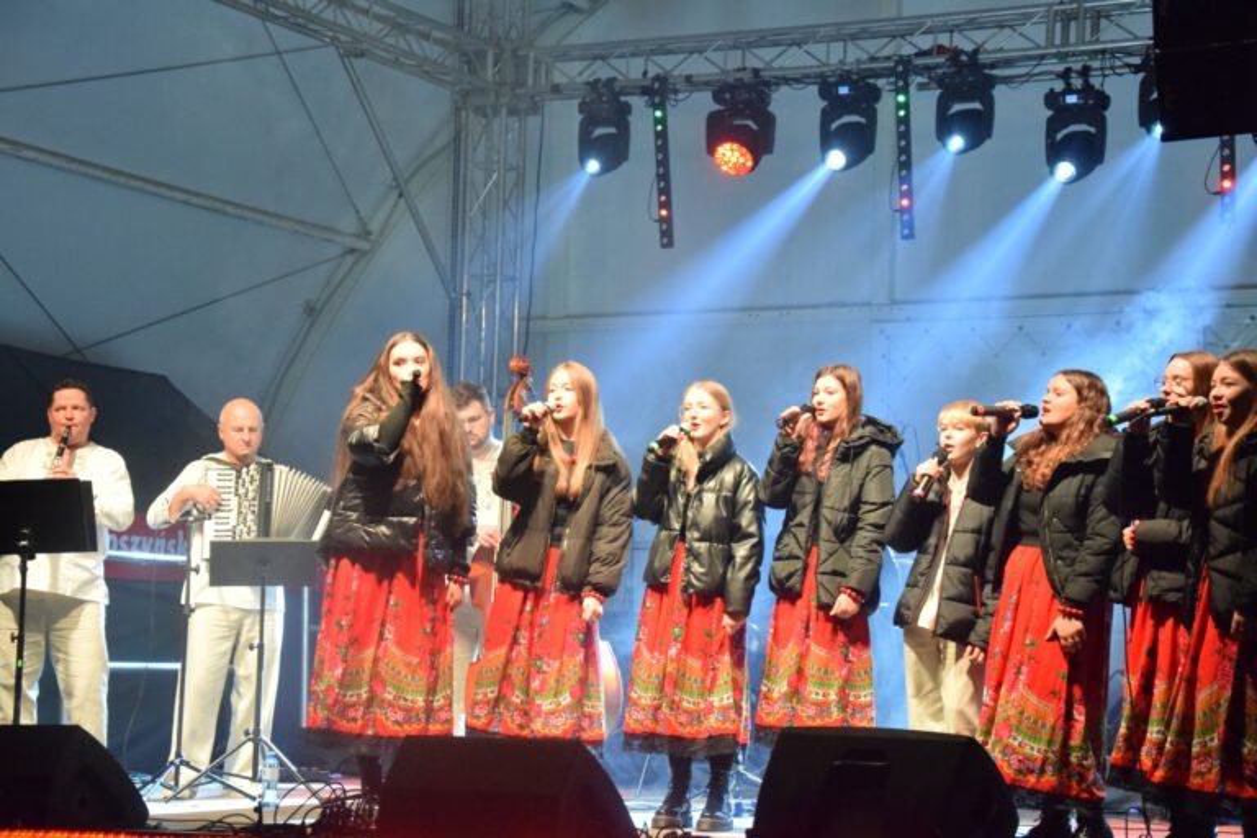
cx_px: 628
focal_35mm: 78
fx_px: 2723
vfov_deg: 17.5
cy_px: 419
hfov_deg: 26.0
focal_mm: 52
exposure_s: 1/125
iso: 2500
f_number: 5.6
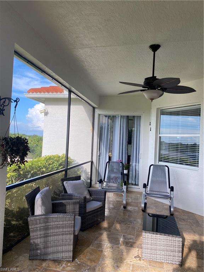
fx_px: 204
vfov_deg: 67.3
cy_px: 136
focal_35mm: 26
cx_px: 102
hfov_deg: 53.1
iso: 32
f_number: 1.8
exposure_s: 1/249
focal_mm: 4.25
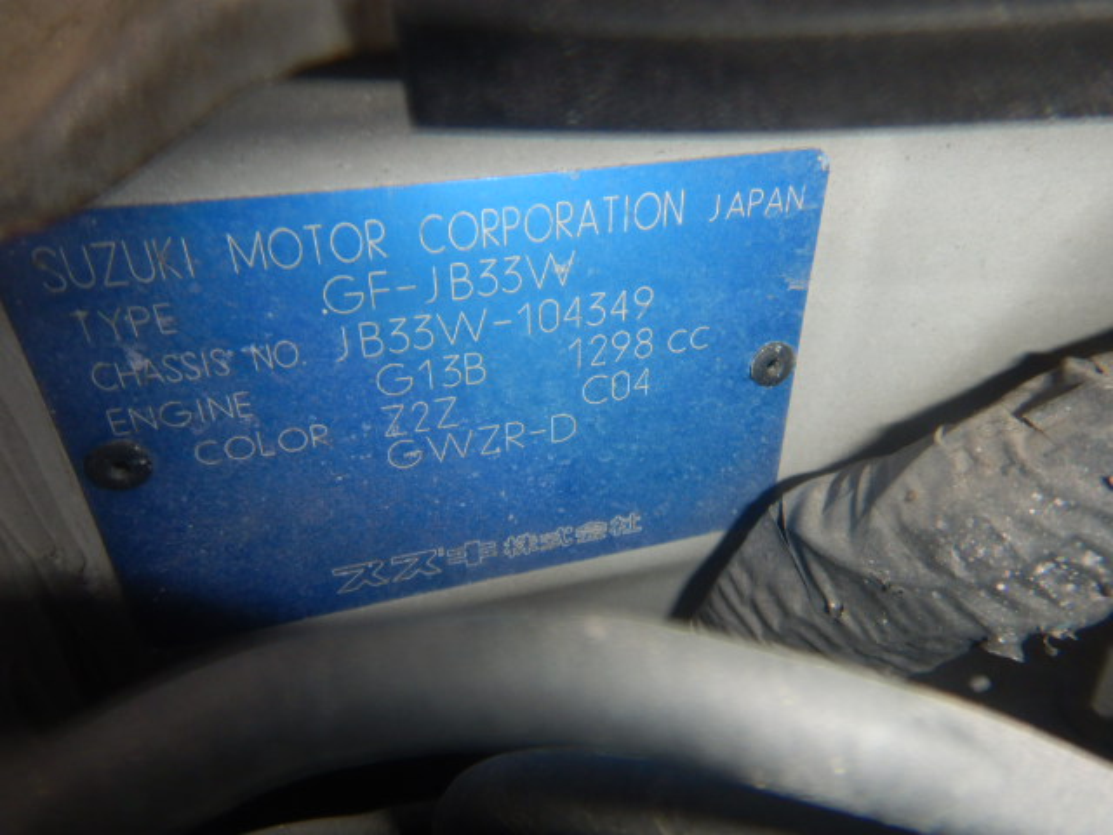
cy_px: 418
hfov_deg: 71.6
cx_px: 556
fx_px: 772
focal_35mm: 24
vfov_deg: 56.8
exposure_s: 1/30
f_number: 2.8
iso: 200
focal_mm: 4.3
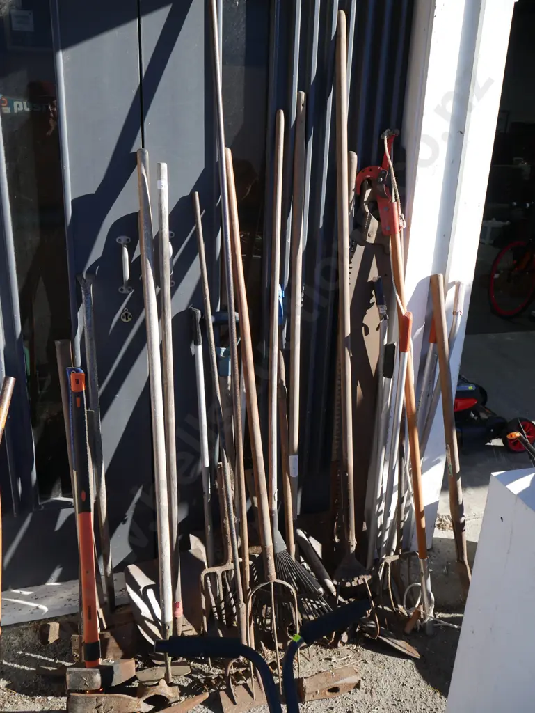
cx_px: 268
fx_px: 577
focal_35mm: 28
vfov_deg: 63.4
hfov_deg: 49.8
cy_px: 356
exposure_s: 1/320
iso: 200
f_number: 5.6
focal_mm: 14
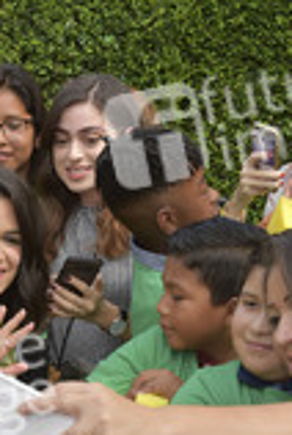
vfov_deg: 18.2
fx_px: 1284
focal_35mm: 106
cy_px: 537
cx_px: -4
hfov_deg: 12.8
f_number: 6.3
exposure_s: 1/320
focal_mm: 42
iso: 250
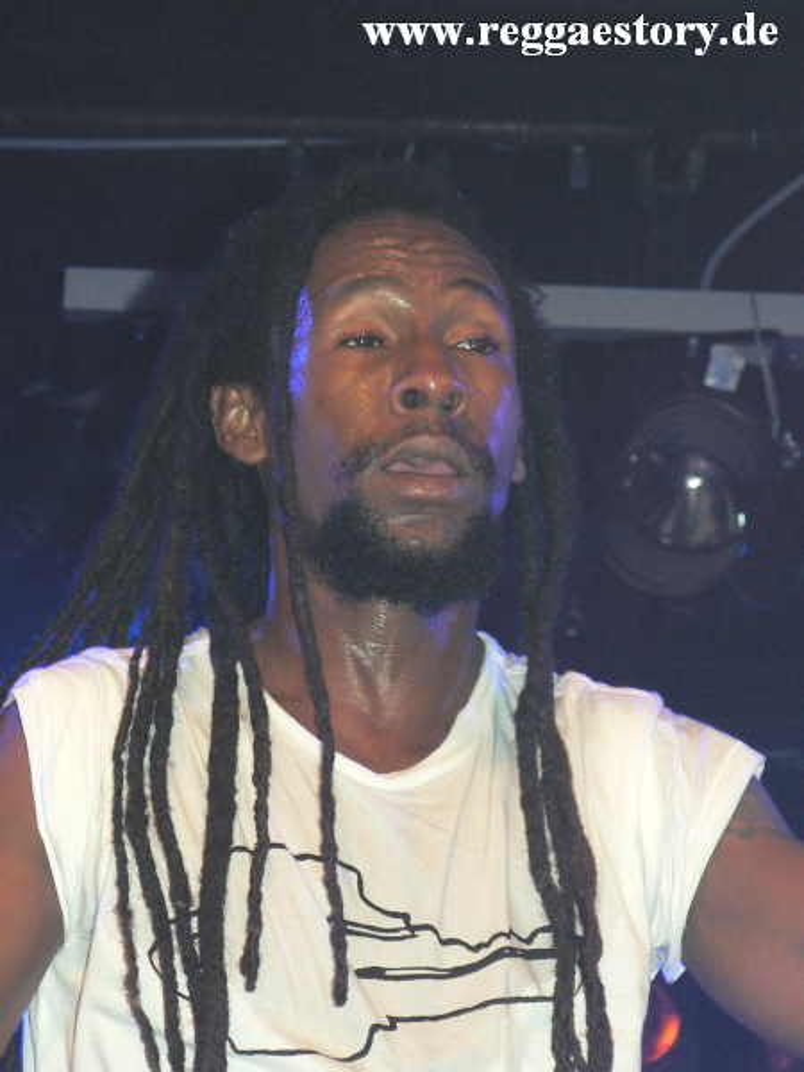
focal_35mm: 126
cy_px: 536
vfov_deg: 15.6
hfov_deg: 11.8
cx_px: 402
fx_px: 3902
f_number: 3.2
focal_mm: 21.6
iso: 400
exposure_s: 1/60
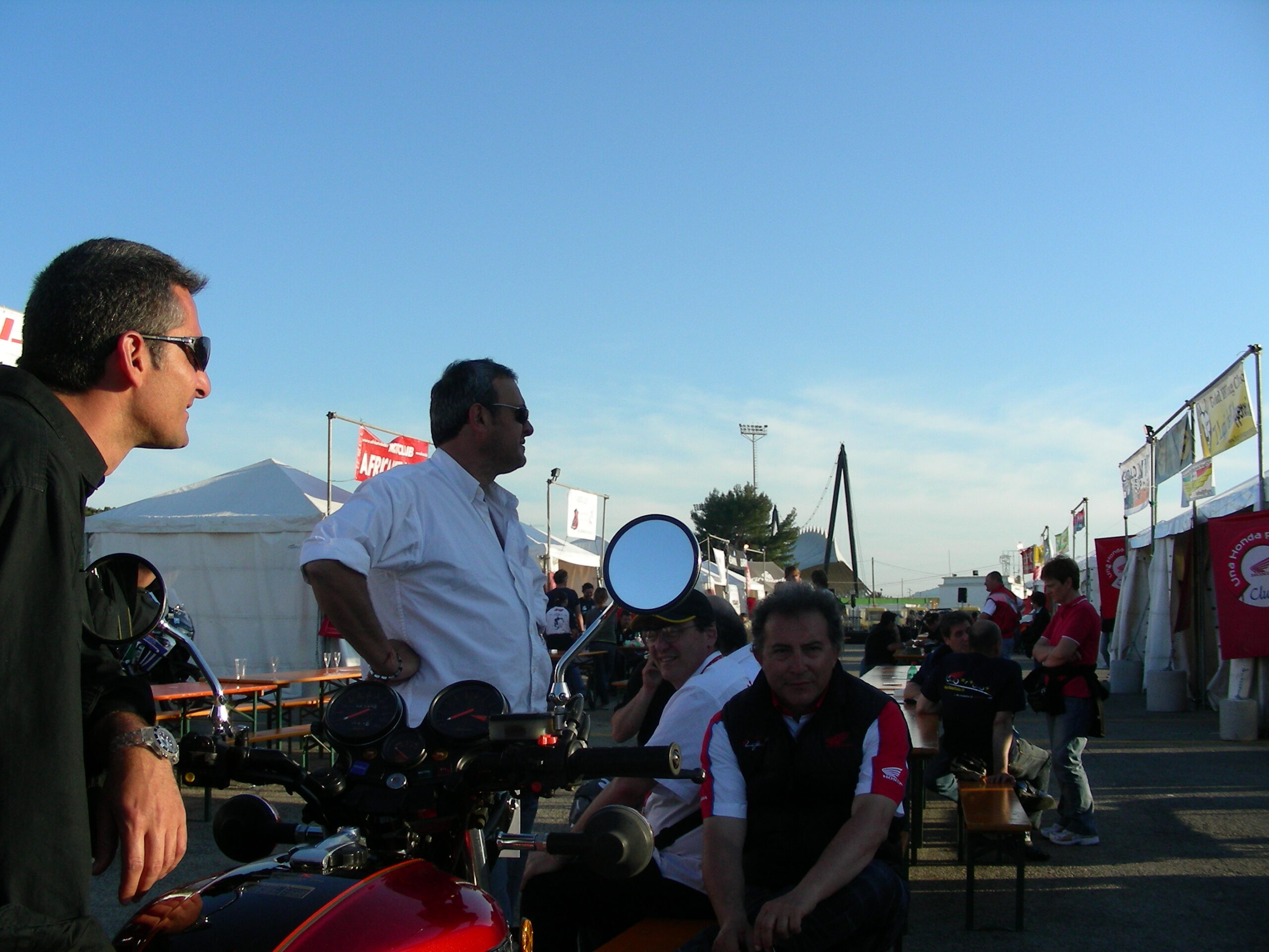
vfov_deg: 37.7
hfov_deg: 49.0
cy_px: 476
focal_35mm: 38
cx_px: 634
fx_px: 1393
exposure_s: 1/496
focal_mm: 6.3
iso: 50
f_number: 4
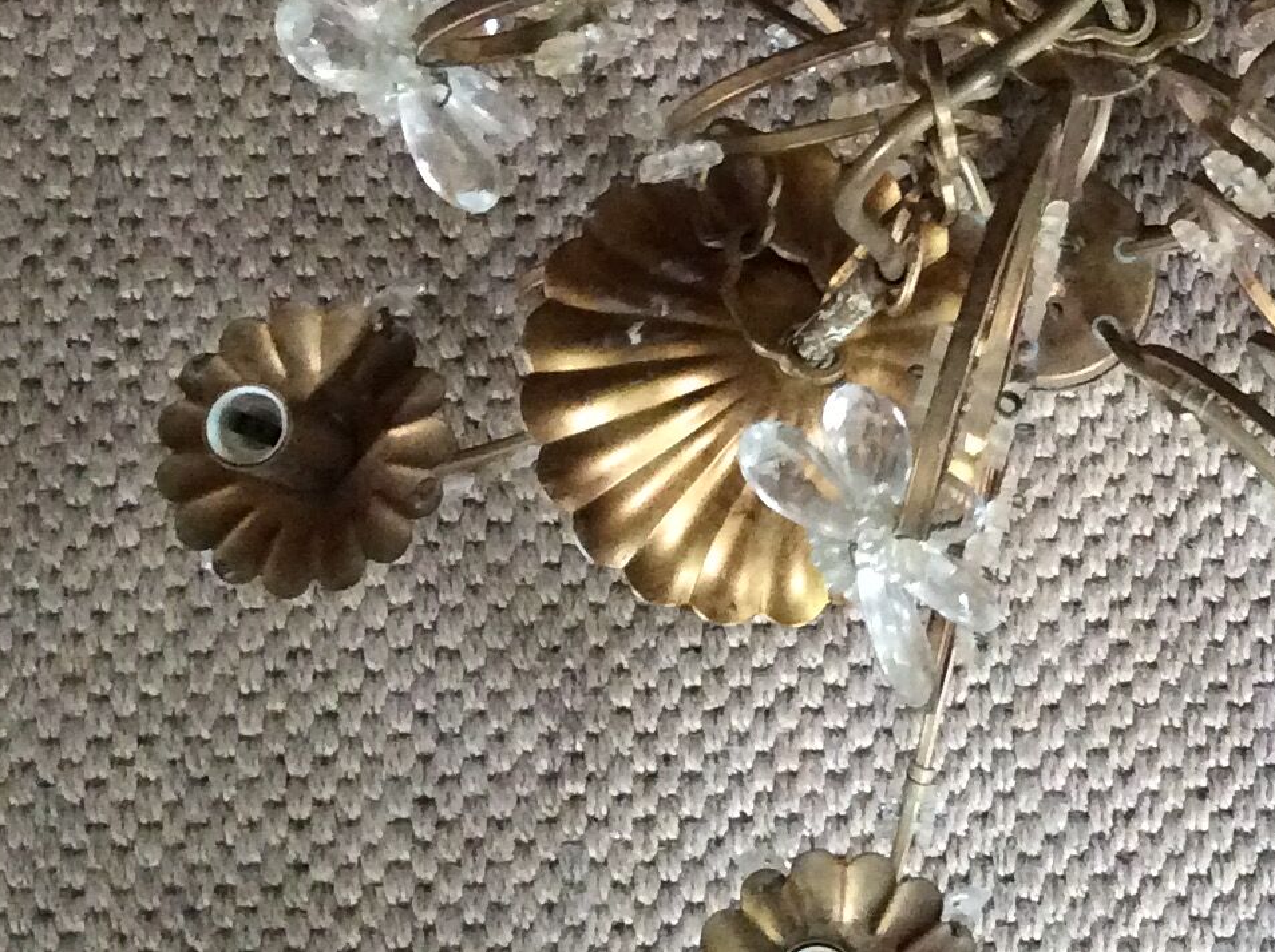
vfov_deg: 16.6
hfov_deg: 22.2
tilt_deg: -83.3
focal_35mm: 87
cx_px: 1038
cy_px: 5
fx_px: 3200
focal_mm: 3.3
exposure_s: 1/25
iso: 250
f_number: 2.4
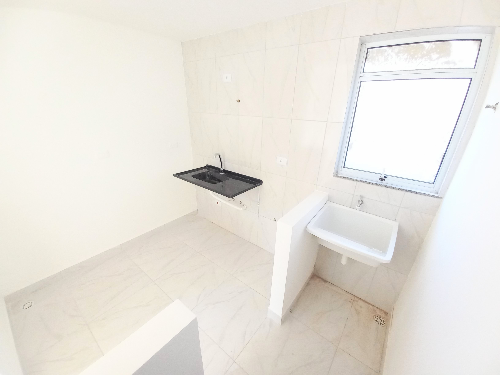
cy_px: 188
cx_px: 250
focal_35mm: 13
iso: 100
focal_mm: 1.42
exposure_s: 1/60
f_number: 2.2
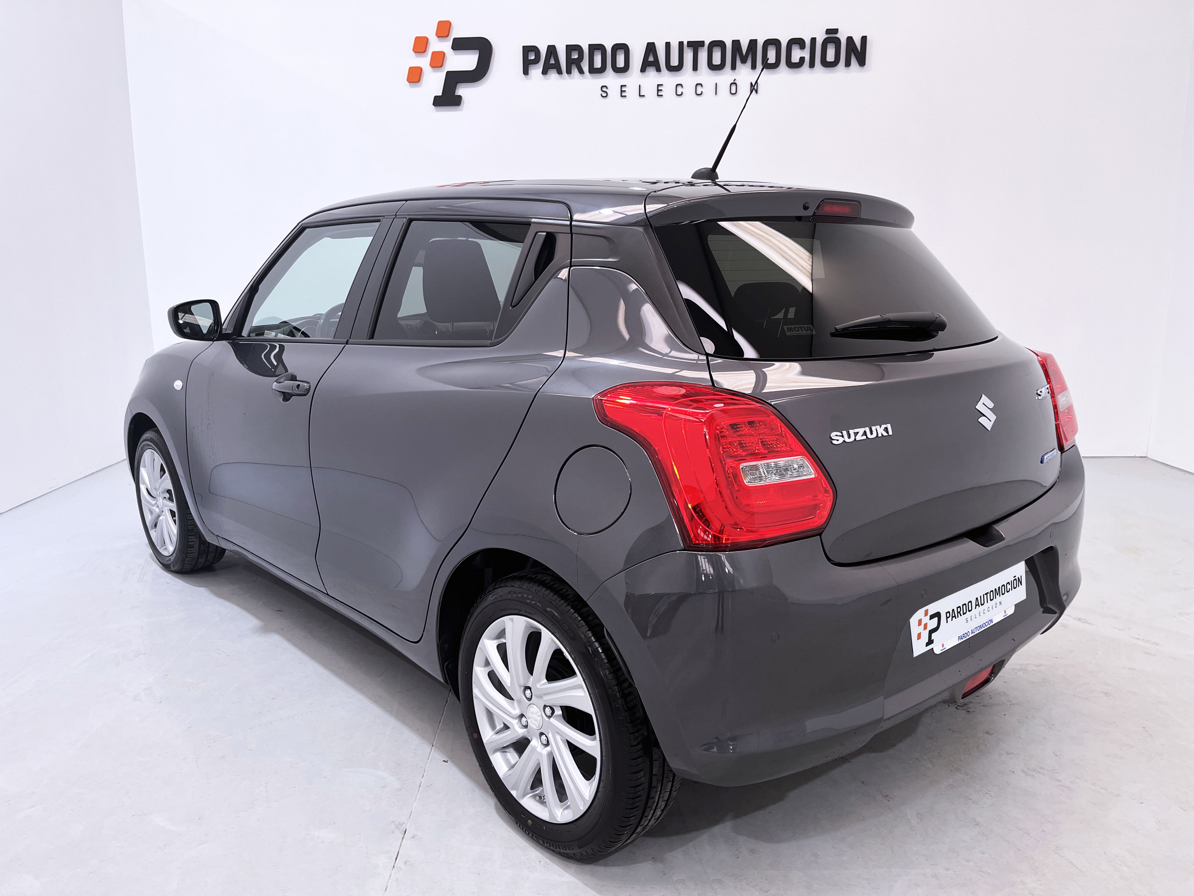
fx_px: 897
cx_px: 597
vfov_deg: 53.1
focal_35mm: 26
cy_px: 448
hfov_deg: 67.3
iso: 64
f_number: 1.6
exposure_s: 1/122
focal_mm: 5.1
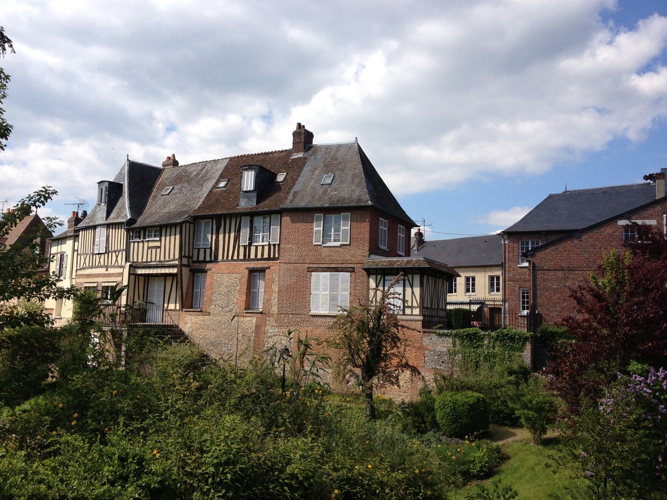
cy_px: 250
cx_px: 334
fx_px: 674
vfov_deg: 40.7
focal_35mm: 35
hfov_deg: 52.6
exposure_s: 1/1577
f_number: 2.4
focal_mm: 4.28
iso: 50
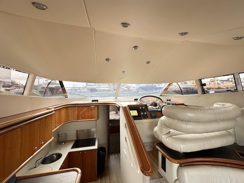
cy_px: 92
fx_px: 99
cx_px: 122
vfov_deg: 85.7
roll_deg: +0.6
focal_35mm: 14
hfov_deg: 102.1
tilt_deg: +1.9
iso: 125
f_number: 2.2
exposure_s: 1/99
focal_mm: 2.22
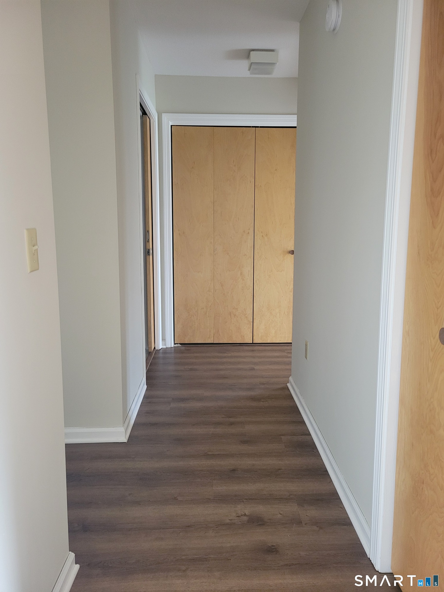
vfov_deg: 67.3
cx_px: 222
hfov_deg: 53.1
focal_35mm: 26
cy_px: 296
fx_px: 445
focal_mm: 5.4
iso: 500
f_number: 1.8
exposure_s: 1/30
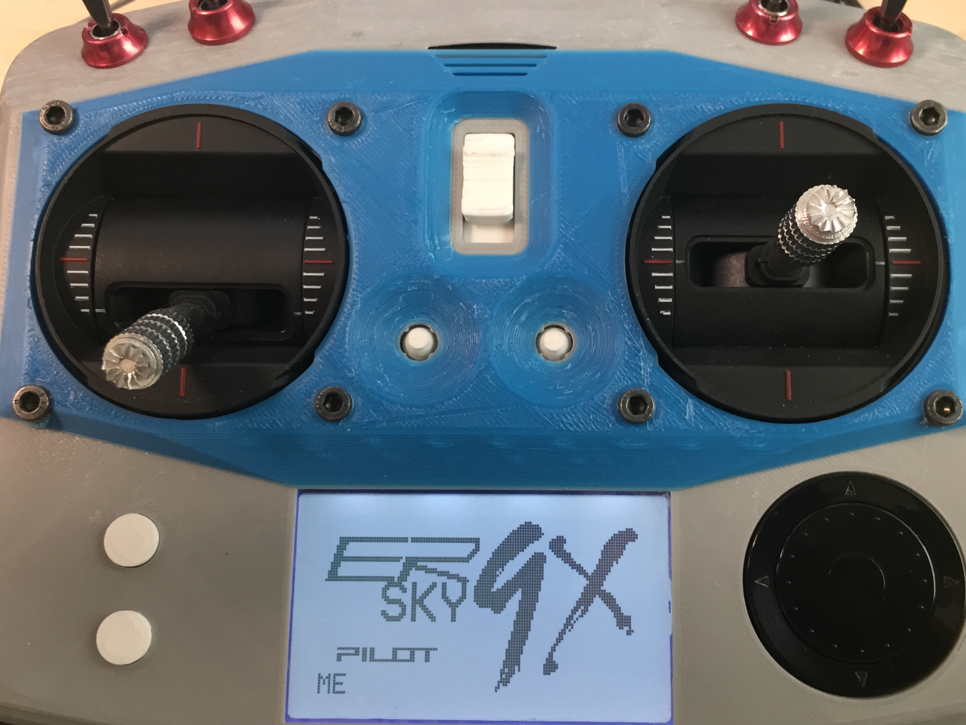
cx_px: 539
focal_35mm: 36
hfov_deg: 51.2
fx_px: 1005
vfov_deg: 39.7
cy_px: 357
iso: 100
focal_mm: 4.15
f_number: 2.2
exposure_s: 1/33
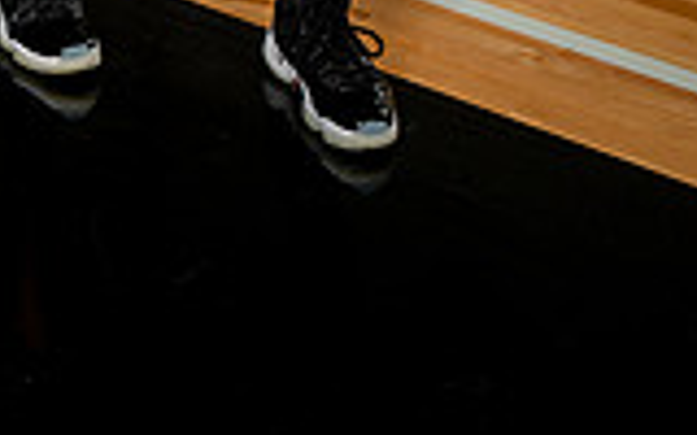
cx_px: 87
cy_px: -518
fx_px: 2071
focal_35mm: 109
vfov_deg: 10.7
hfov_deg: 18.8
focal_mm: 38
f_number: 8
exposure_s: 1/400
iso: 250
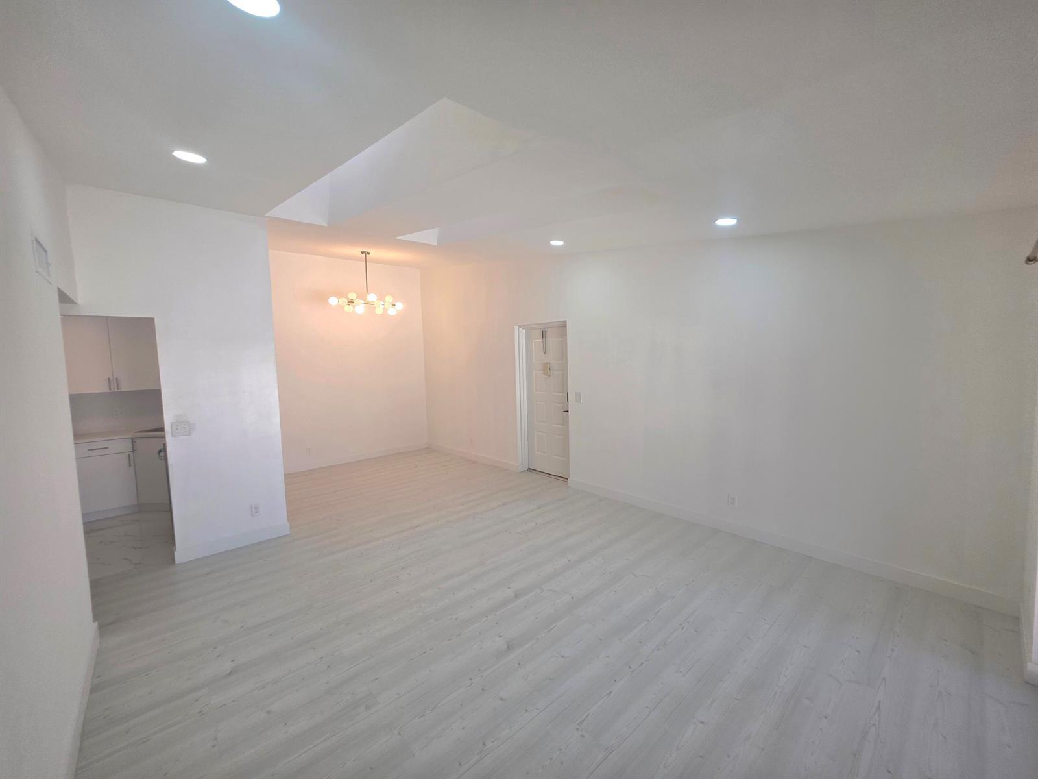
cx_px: 519
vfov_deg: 89.9
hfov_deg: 106.2
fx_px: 390
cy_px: 390
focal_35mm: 13
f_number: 1.9
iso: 50
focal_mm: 2.2
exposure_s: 1/120
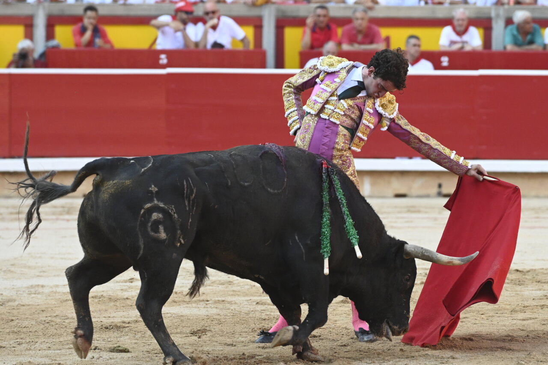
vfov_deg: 4.6
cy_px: 182
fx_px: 4566
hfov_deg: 6.9
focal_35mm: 300
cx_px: 274
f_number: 5
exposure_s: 1/1250
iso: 1600
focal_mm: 200
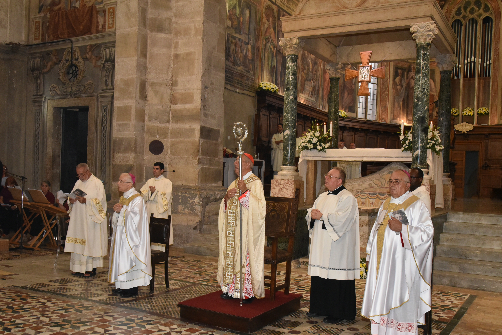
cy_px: 181
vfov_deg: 35.9
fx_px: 516
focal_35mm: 37
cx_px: 239
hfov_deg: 51.8
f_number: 10
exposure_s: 1/60
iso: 4000
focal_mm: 34
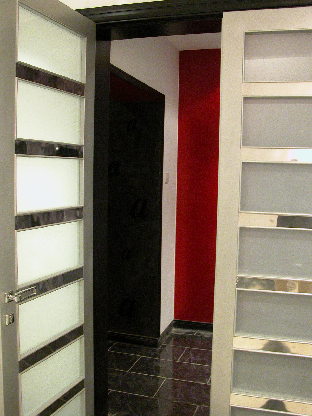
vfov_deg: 52.6
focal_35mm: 35
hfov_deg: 40.7
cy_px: 208
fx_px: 421
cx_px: 156
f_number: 3.2
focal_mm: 9
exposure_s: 1/30
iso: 400
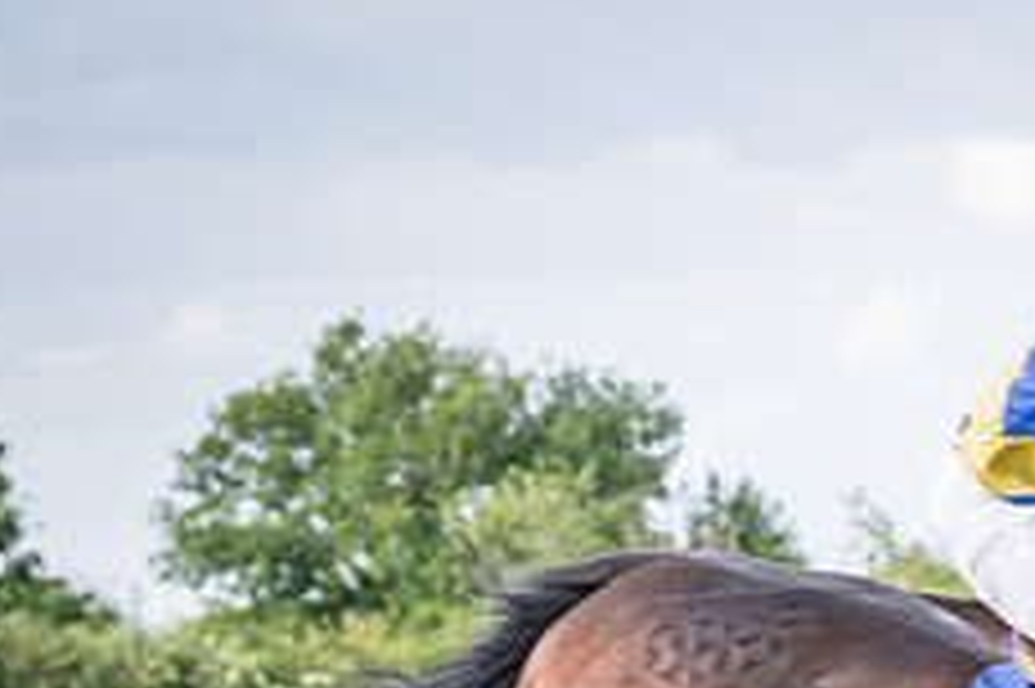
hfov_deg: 5.7
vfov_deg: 3.8
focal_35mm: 362
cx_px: 179
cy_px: 1166
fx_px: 10400
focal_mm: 70
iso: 400
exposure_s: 1/1250
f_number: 4
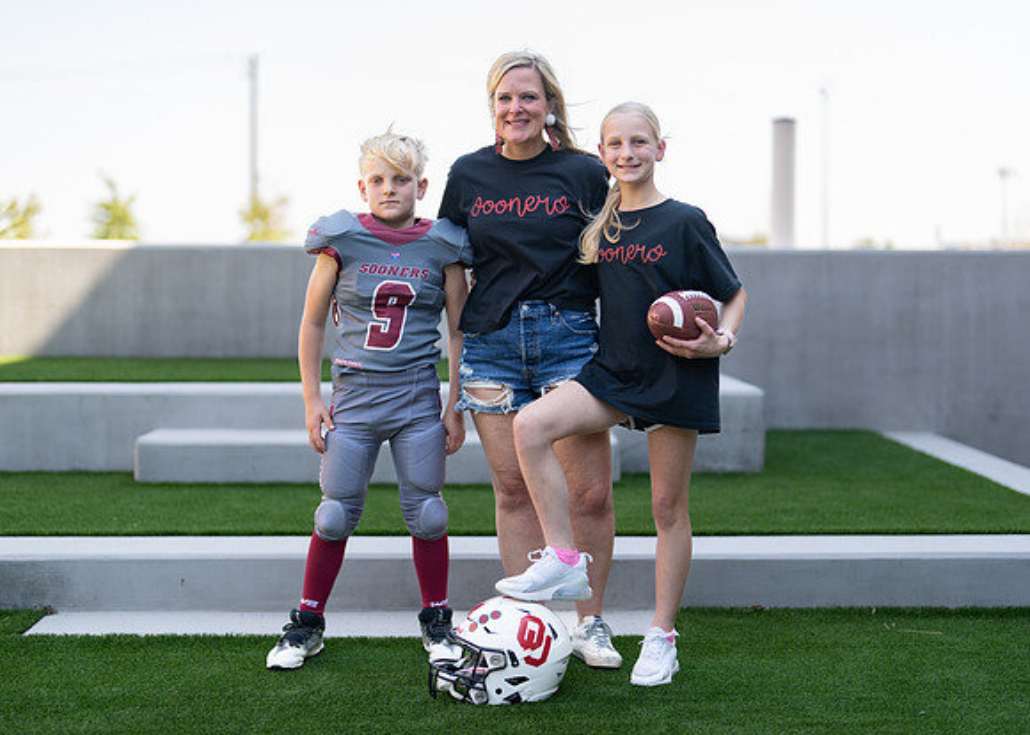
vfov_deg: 23.7
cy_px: 361
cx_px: 544
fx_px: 1749
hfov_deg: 32.8
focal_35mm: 60
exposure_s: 1/1600
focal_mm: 50
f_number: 1.2
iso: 100
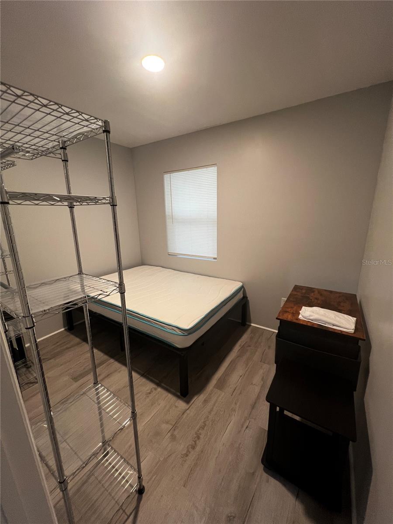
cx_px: 196
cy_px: 262
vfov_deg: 106.2
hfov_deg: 89.9
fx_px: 197
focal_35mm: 13
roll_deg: +2.2
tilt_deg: -13.8
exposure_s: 1/60
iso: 200
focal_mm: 1.57
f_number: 1.8
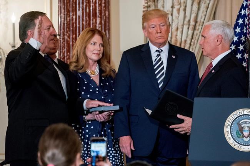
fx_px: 1333
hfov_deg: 10.7
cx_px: 125
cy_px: 83
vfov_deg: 7.1
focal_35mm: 192
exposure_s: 1/250
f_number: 5.6
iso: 5000
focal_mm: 192
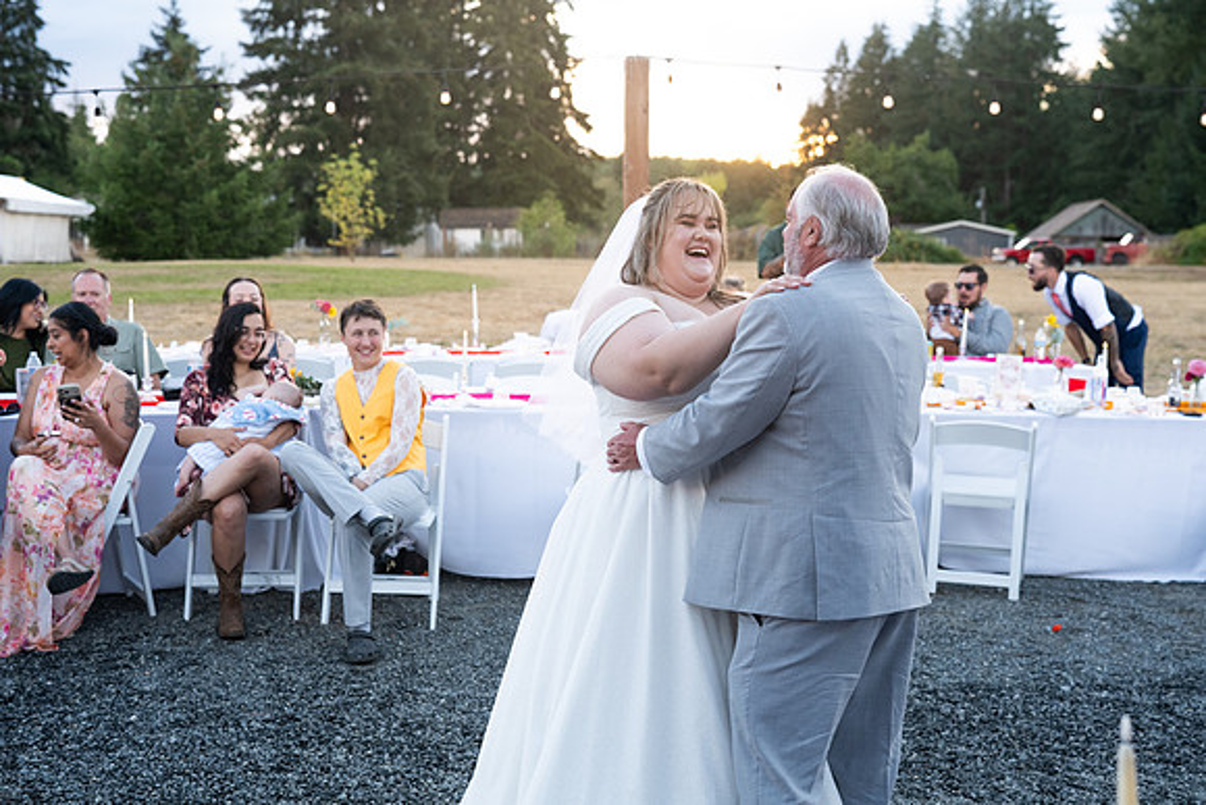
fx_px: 1575
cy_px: 402
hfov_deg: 41.9
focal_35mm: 47
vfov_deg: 28.7
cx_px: 603
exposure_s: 1/500
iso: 1600
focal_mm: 47
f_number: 4
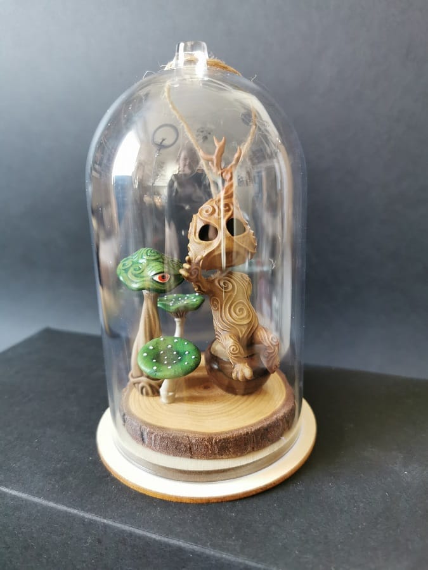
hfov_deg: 51.4
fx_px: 445
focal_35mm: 27
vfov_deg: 65.3
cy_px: 285
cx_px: 214
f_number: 1.6
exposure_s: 1/50
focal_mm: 5.56
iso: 200
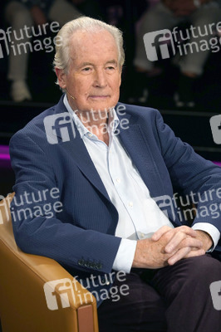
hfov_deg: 16.0
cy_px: 166
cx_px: 110
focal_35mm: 85
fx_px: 784
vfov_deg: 23.9
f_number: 4
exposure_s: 1/160
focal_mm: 85
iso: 1600
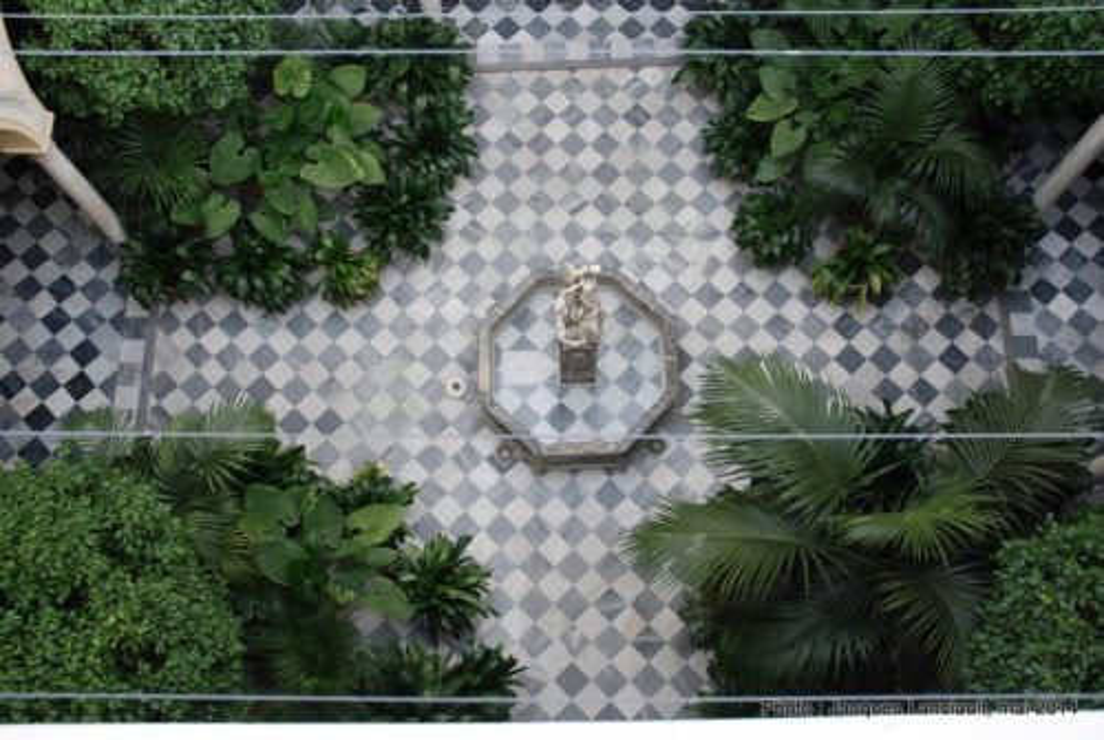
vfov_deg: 40.1
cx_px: 552
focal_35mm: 33
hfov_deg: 57.2
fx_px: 1013
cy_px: 370
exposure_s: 1/125
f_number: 5.6
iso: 125
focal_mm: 22
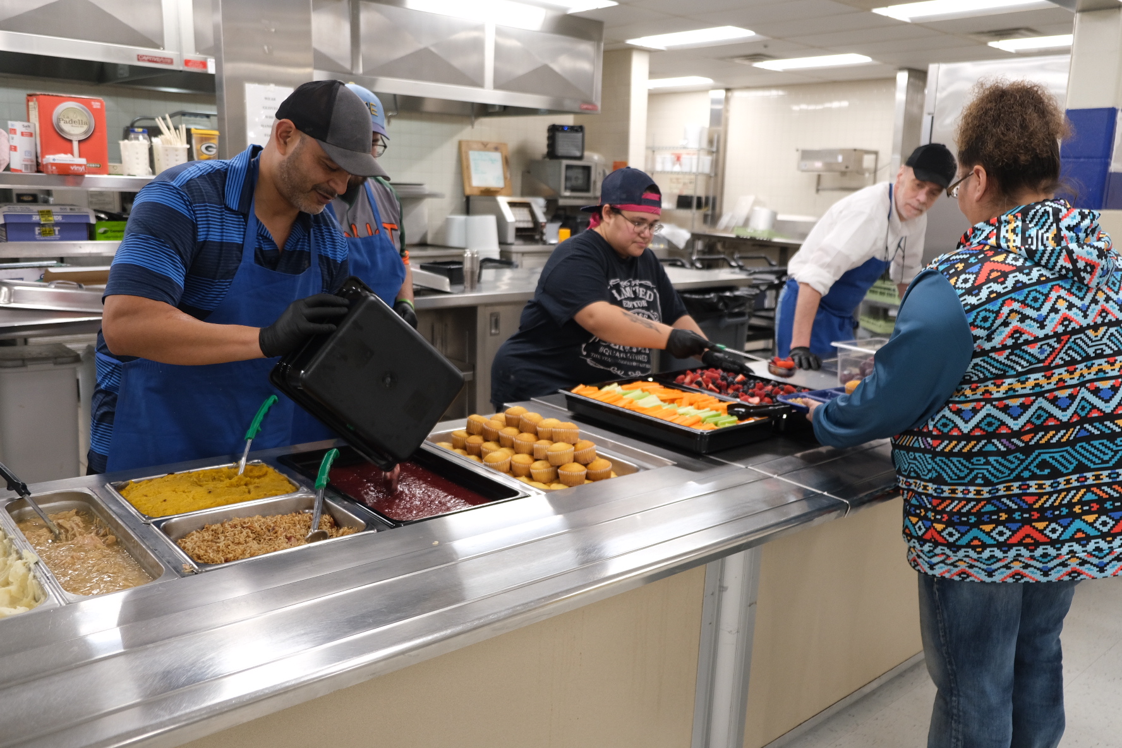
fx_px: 873
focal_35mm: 28
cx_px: 561
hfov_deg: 65.5
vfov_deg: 46.4
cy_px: 374
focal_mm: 18.8
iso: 800
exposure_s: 1/80
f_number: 2.8
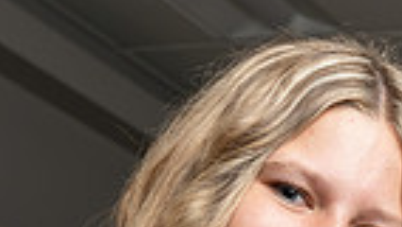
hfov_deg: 18.4
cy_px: 582
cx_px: 150
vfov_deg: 9.2
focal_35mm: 116
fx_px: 1237
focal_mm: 35
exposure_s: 1/250
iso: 1000
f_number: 7.1
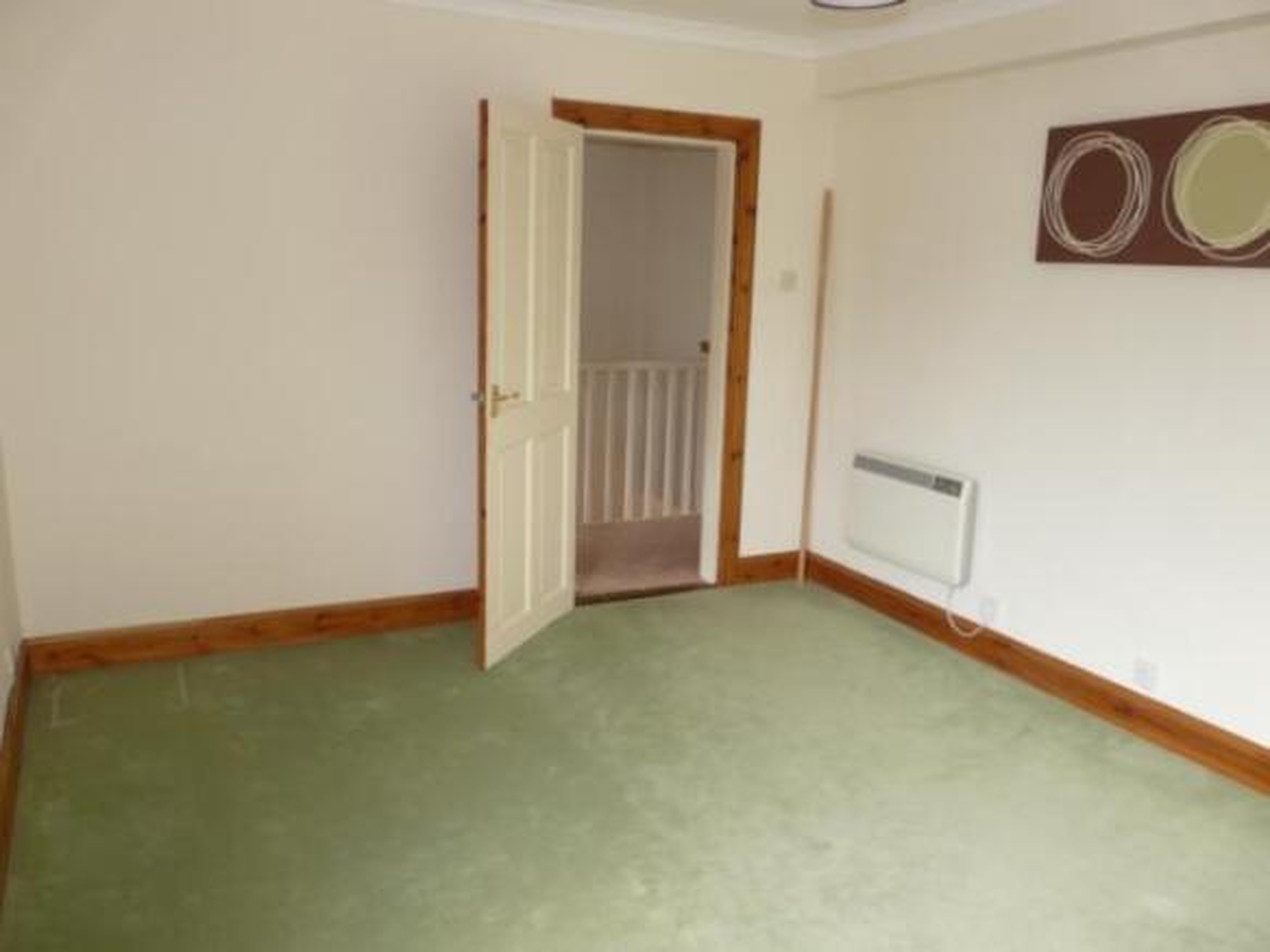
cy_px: 476
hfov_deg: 63.5
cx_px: 635
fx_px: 1027
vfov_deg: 49.7
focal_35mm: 28
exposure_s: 1/15
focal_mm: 4.6
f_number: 2.8
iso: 100
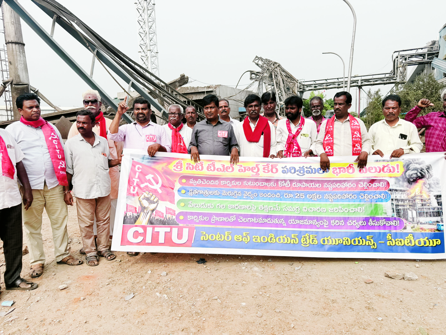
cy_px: 168
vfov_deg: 56.8
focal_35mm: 24
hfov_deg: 71.6
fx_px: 309
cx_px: 223
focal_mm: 6.76
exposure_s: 1/4405
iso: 80
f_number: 1.78
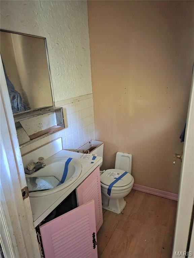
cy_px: 129
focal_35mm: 23
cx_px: 97
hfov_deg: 58.9
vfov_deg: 73.9
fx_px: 172
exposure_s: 1/20
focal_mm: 5.4
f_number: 1.8
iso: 2000
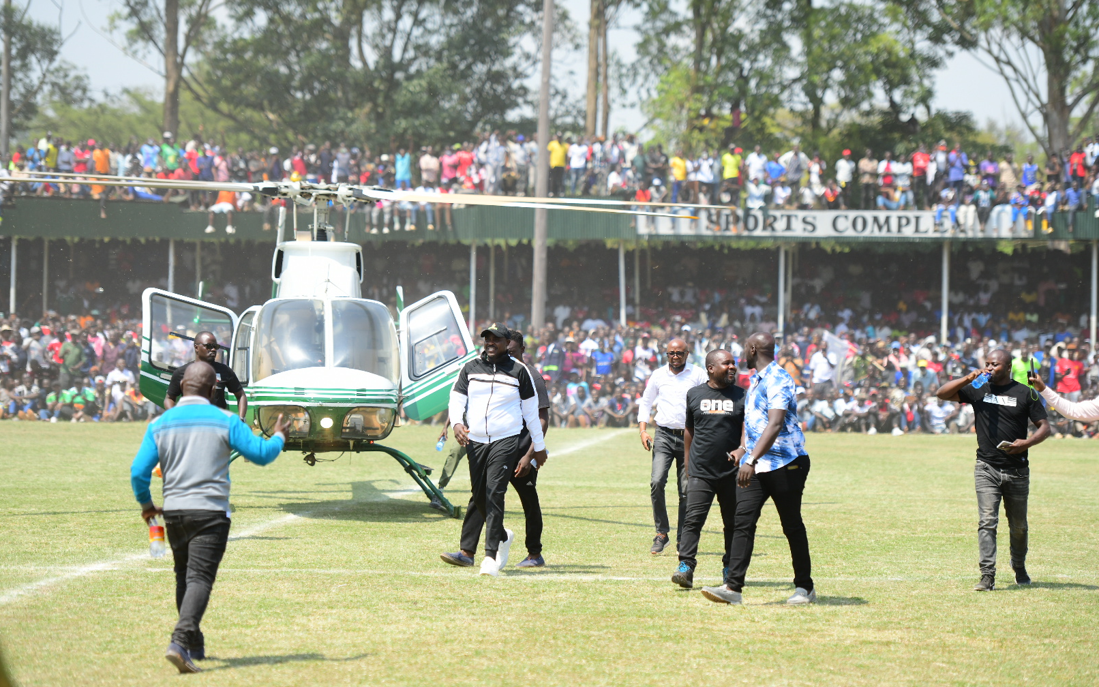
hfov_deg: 16.3
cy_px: 356
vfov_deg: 10.2
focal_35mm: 128
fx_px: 3834
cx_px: 549
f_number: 2.8
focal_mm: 125
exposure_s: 1/2000
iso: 250
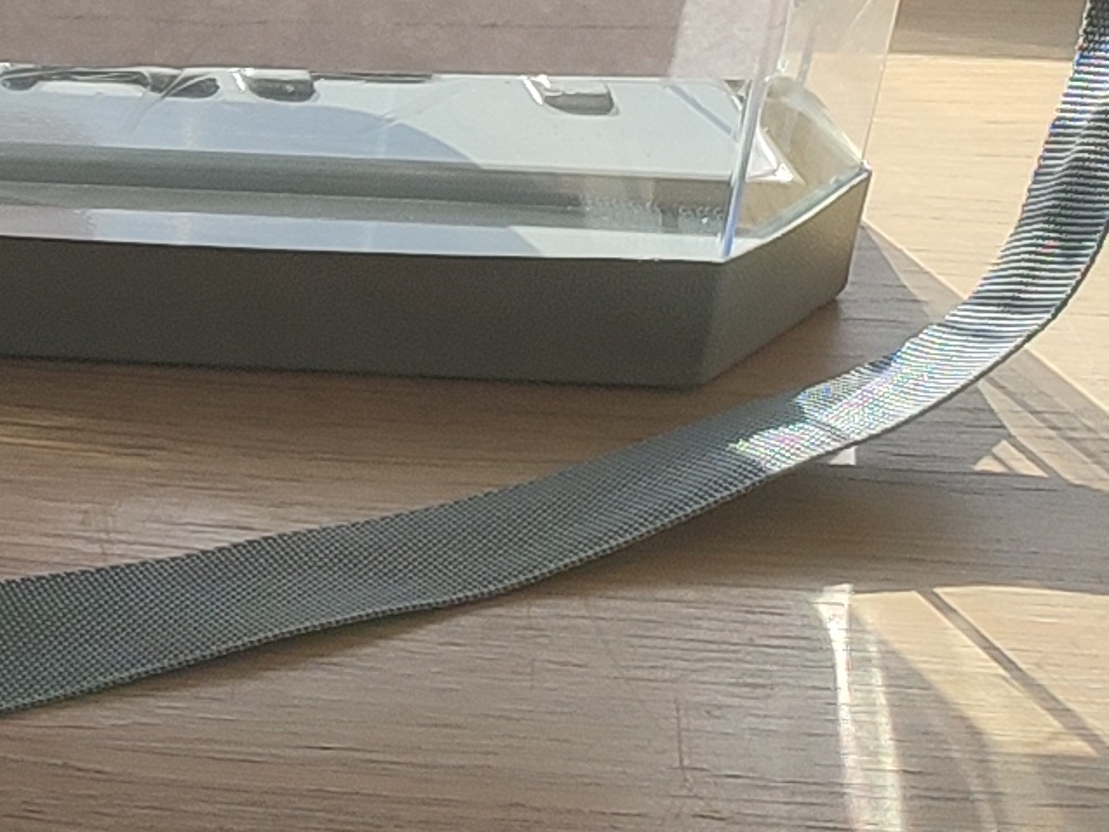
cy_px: -421
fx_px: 5031
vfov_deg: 9.2
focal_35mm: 157
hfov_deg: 10.0
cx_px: -1993
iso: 50
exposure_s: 1/330
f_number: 1.9
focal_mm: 6.04
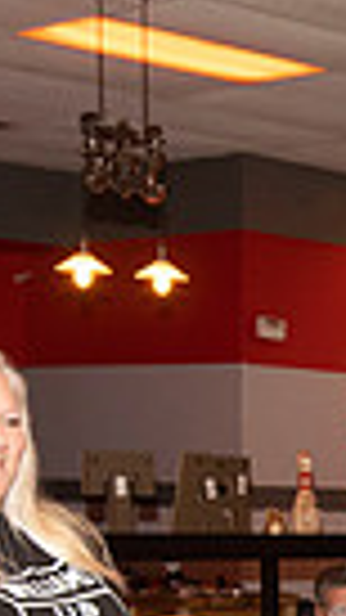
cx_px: 737
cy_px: 744
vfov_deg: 17.7
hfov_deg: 9.7
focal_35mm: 115
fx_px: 1877
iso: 2500
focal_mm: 26
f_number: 5.6
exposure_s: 1/80
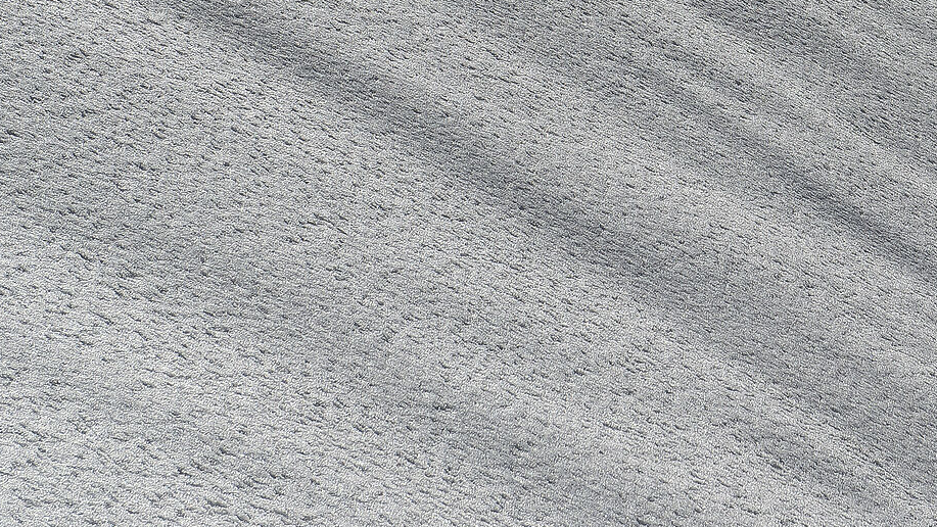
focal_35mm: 192
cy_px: -145
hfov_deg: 11.1
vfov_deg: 6.3
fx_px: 4771
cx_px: 893
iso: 80
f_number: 6.3
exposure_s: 1/5000
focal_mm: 70
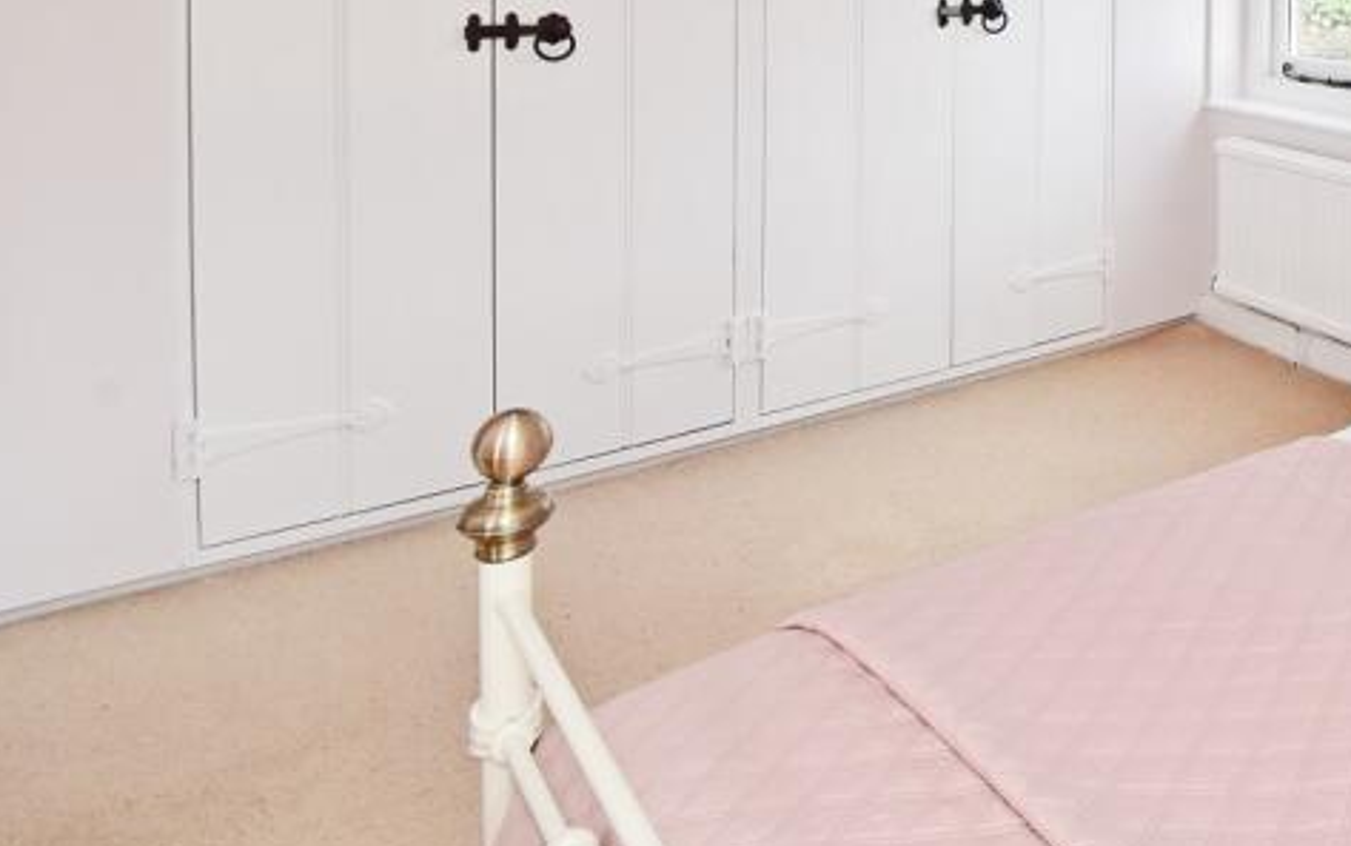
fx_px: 1216
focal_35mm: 33
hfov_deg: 45.7
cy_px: -78
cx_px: 1437
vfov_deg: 33.6
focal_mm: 10
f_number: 13
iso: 400
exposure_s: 1/25
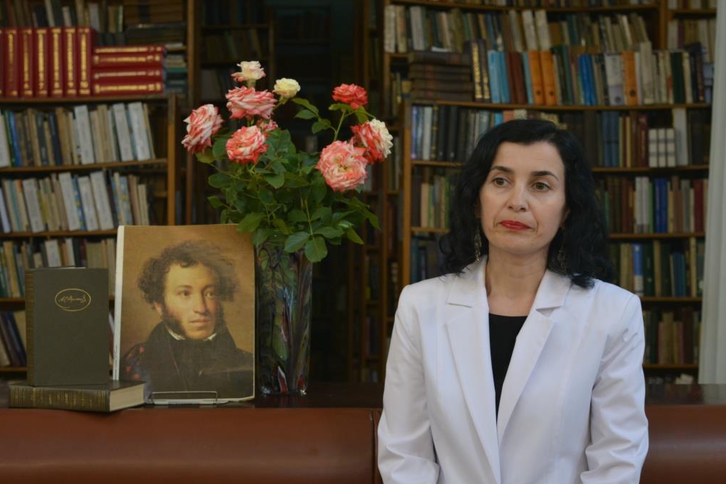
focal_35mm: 79
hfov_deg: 25.7
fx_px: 1593
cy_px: 242
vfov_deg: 17.3
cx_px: 365
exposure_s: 1/40
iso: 800
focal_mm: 52
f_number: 5.6
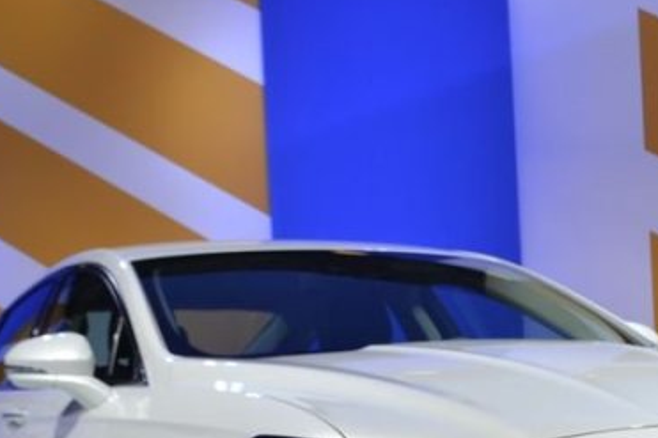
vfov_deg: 15.9
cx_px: 429
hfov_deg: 24.1
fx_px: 1535
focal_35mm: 84
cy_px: 457
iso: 400
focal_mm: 26
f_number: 5.6
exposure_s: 1/125
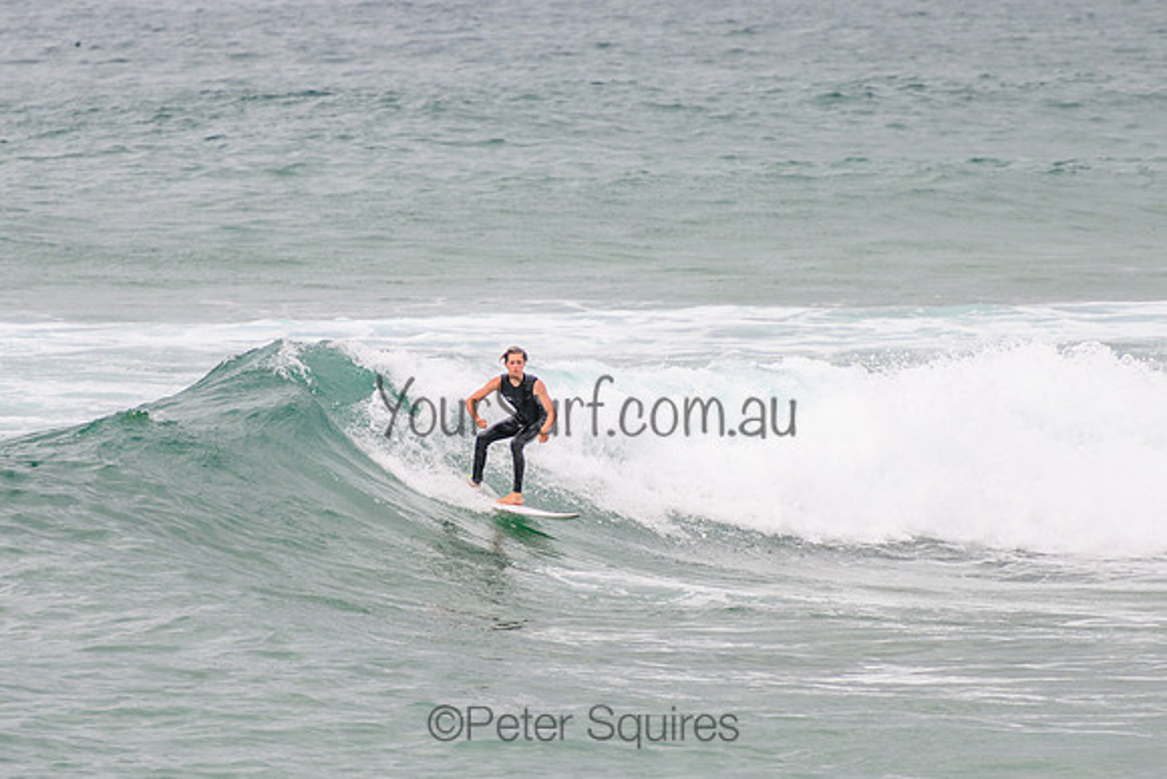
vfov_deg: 2.5
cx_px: 566
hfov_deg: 3.7
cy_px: 361
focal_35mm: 550
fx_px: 17843
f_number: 5.6
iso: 200
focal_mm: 400
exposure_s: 1/2000
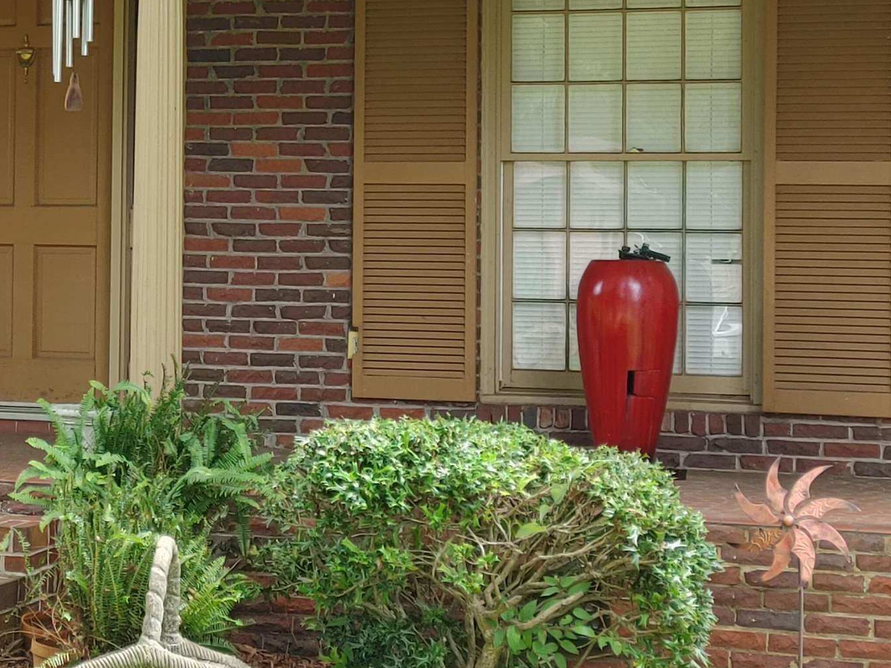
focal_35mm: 100
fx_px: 2574
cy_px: 143
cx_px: -46
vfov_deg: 14.7
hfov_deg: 19.0
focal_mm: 5.58
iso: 50
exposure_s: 1/168
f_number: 1.8
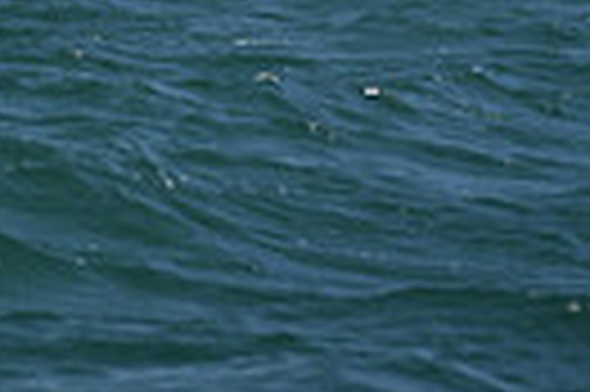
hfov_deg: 5.1
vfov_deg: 3.3
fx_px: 6547
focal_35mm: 400
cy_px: -906
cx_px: -245
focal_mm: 90
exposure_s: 1/1000
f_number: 4
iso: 200
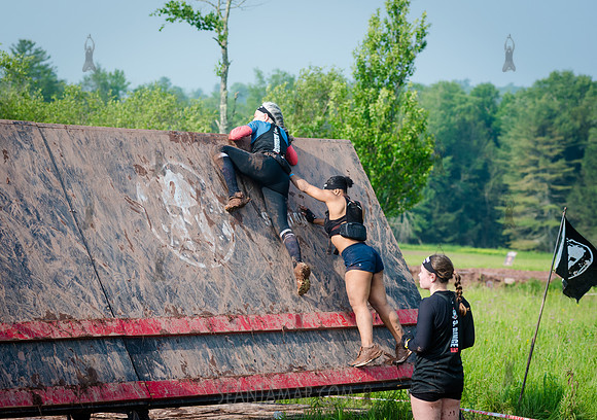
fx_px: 2105
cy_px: 194
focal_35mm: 125
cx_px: 259
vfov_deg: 11.4
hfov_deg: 16.1
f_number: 4.5
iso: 250
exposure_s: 1/1000
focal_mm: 112
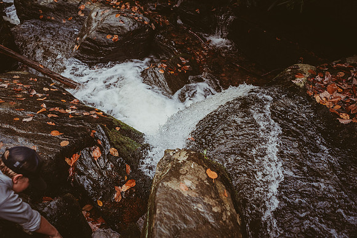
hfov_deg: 54.4
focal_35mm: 35
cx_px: 178
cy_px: 119
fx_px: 347
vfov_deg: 37.9
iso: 500
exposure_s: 1/500
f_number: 3.2
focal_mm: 35
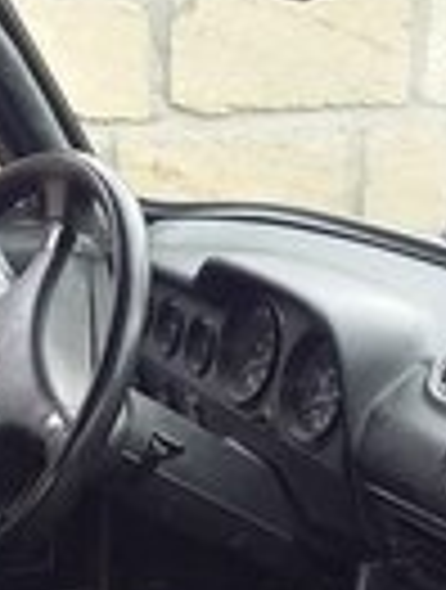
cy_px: 685
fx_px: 2000
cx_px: 446
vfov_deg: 16.2
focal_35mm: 117
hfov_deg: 12.6
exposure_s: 1/100
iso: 40
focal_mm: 3.3
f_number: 2.2
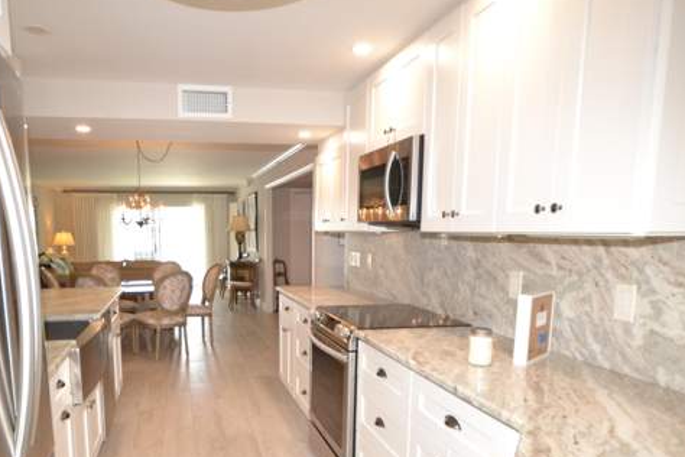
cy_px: 306
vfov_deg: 45.9
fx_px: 530
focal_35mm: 28
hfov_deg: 65.3
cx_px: 283
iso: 500
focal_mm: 11
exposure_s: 1/60
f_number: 4.2
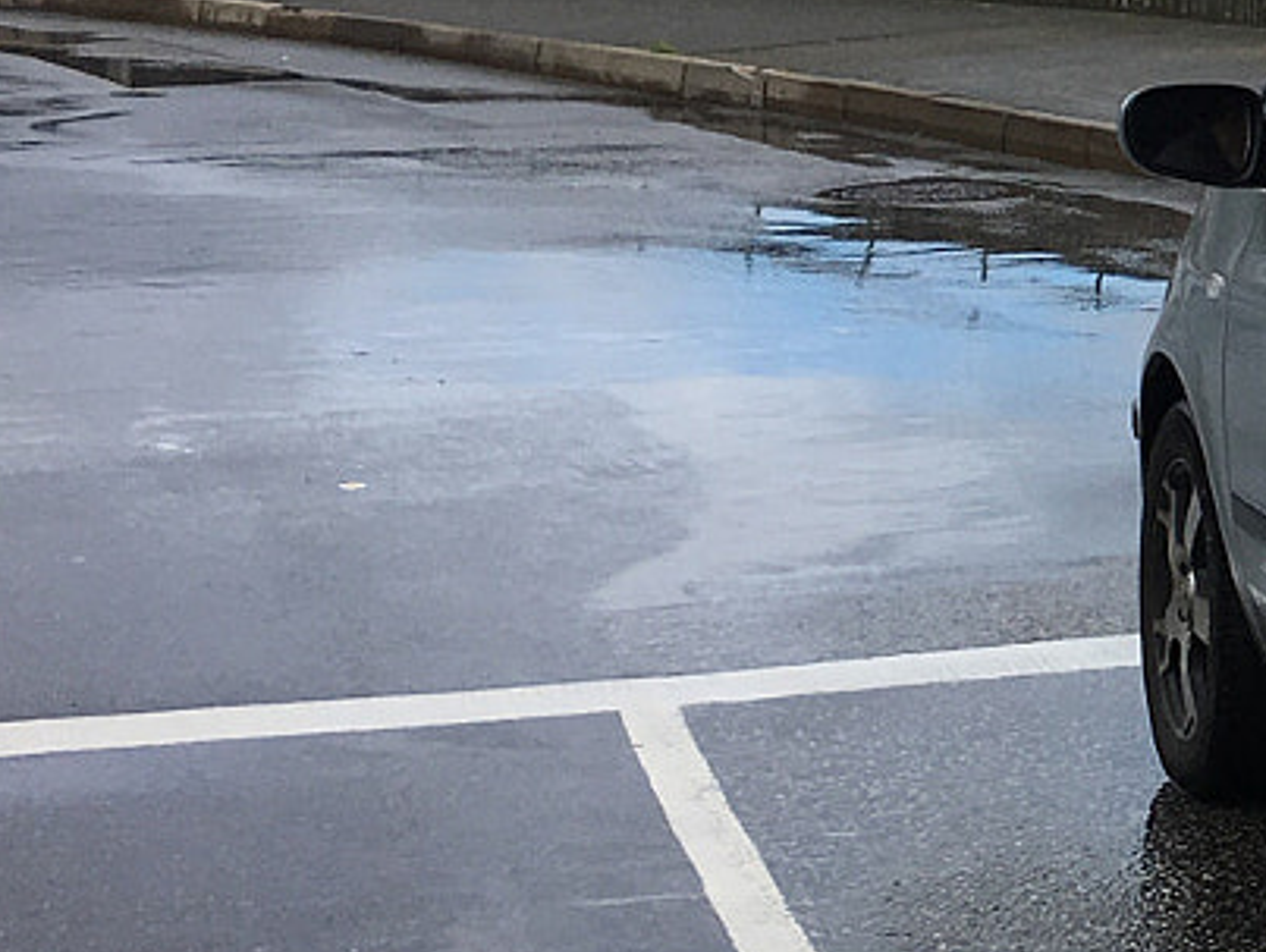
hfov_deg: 15.0
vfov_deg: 12.7
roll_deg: -0.6
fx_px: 4210
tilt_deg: -4.0
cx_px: 2221
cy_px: 13
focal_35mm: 115
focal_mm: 4.15
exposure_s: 1/1451
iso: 25
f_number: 2.2
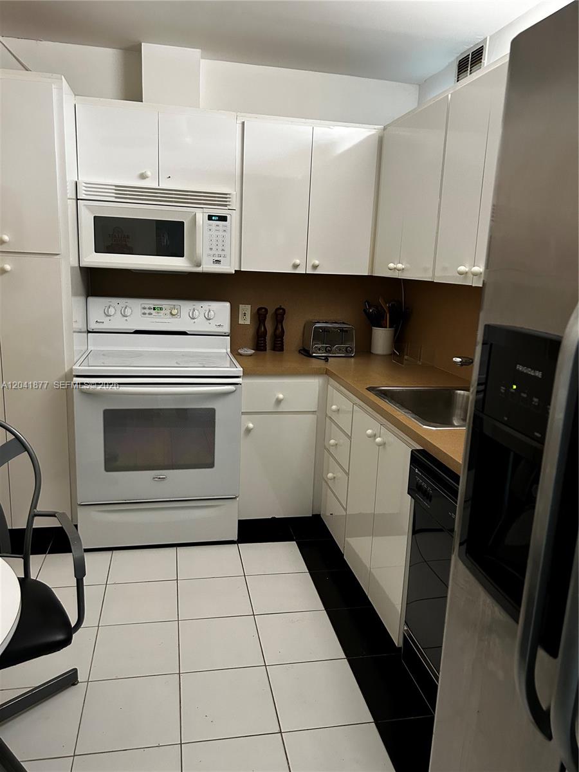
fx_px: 580
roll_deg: -3.7
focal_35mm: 26
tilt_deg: -11.9
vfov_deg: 67.3
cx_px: 290
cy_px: 386
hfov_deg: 53.1
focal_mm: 5.7
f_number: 1.5
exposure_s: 1/60
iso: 320
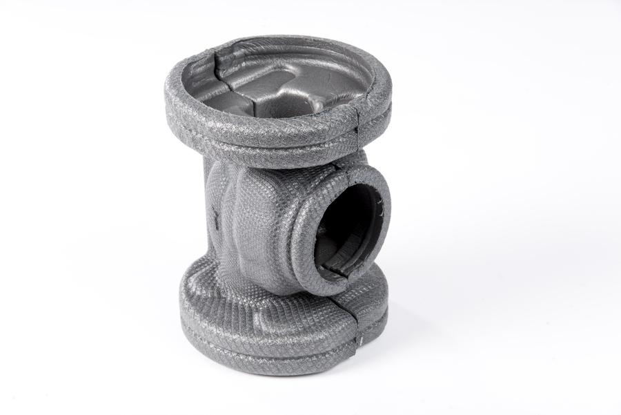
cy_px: 208
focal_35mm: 86
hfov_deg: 23.6
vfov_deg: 15.9
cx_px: 310
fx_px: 1484
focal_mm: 86
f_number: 14
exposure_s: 1/160
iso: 100
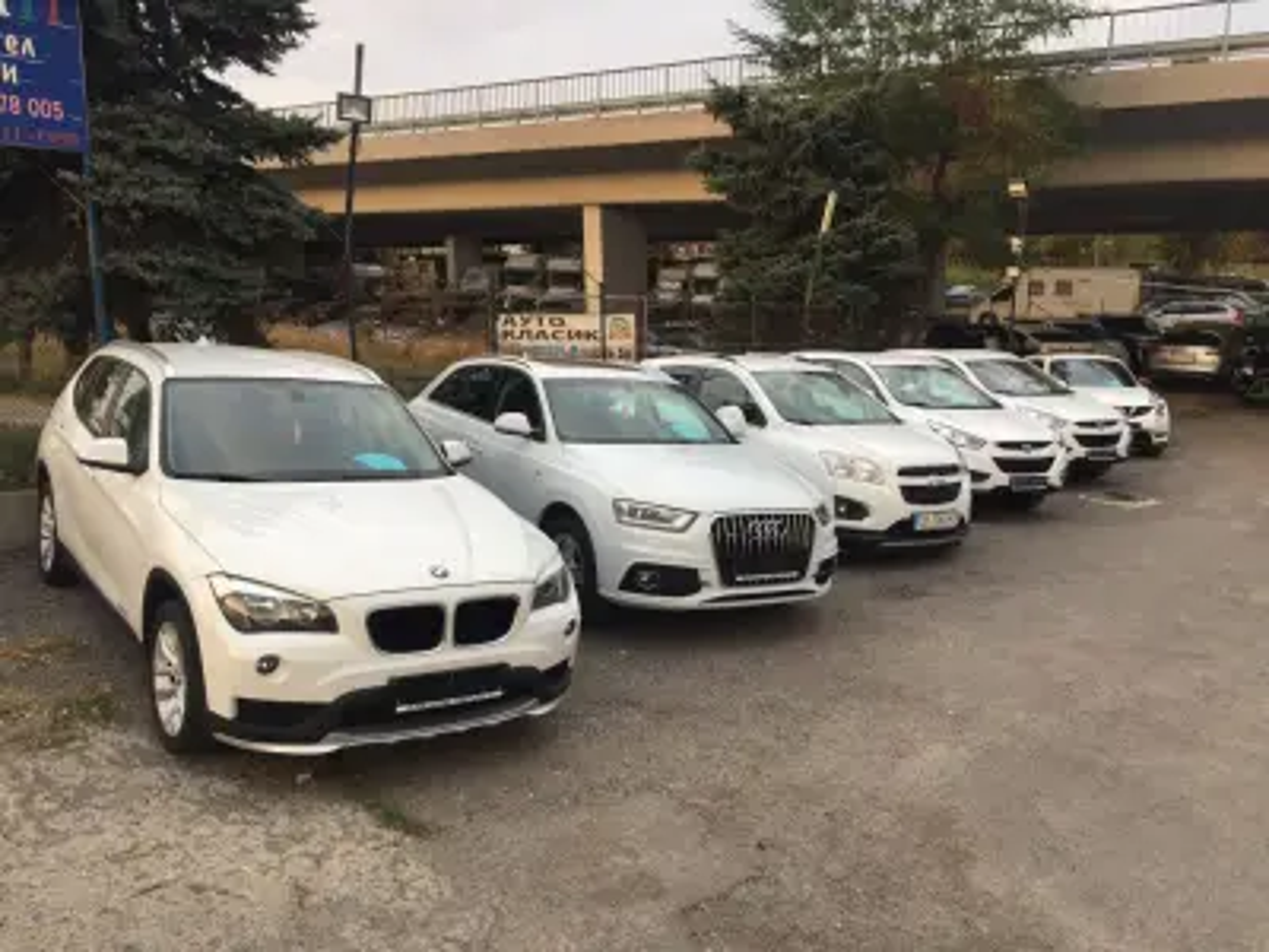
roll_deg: +1.0
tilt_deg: -10.9
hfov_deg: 61.7
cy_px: 476
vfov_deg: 48.2
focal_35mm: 29
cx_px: 634
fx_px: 1063
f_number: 2.2
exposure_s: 1/100
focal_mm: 4.15
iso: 50
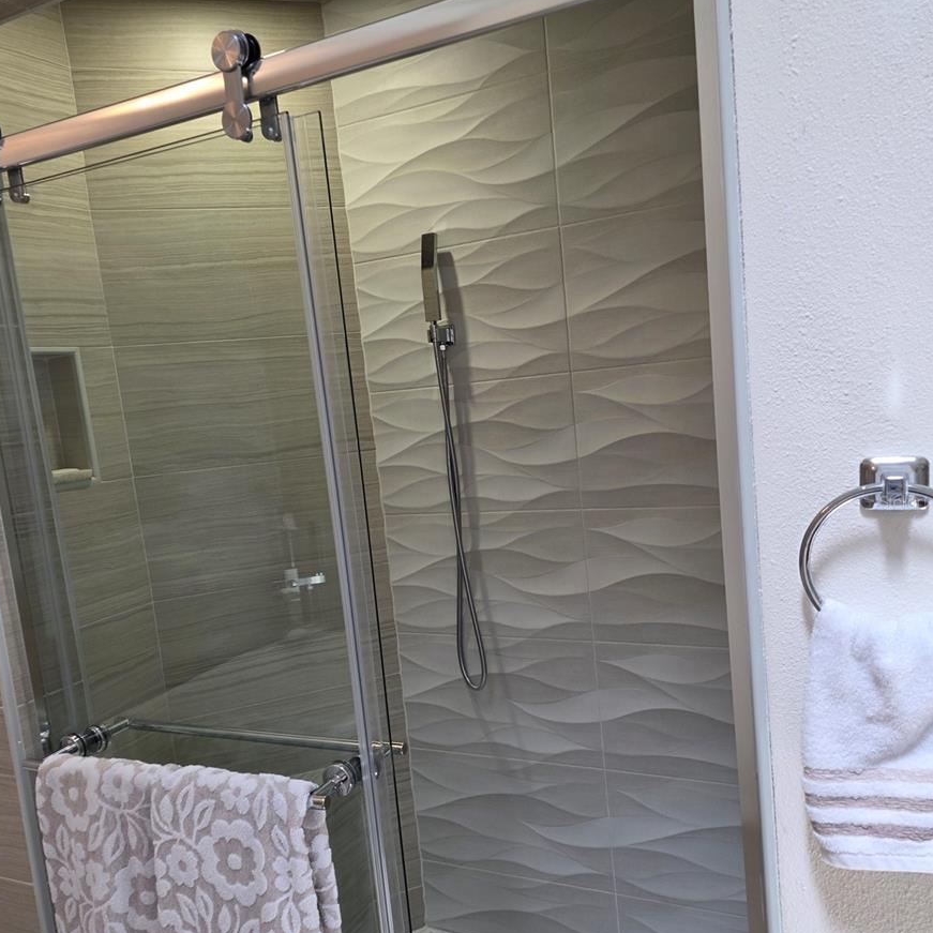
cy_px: 501
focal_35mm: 28
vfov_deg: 57.2
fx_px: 854
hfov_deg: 57.3
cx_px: 473
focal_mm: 6.25
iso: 80
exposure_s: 1/120
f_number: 1.7
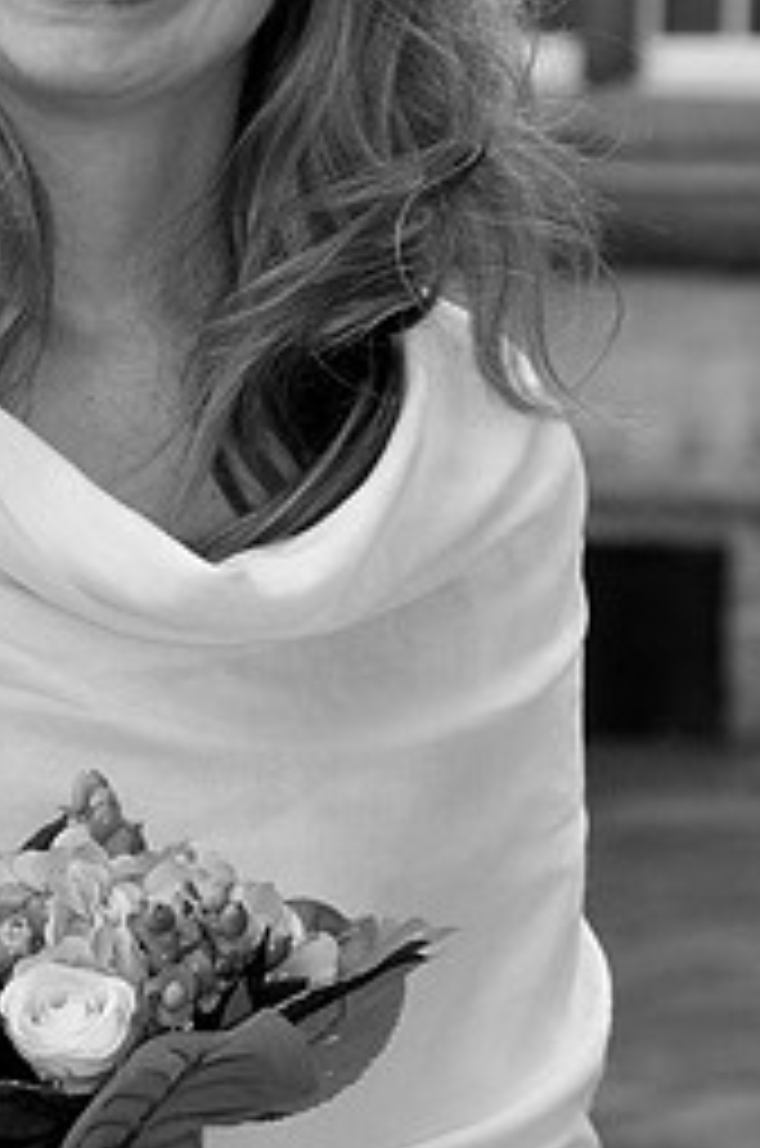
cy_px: 396
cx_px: 106
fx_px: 8008
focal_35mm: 252
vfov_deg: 8.2
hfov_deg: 5.4
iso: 500
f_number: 8
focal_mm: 95
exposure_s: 1/200
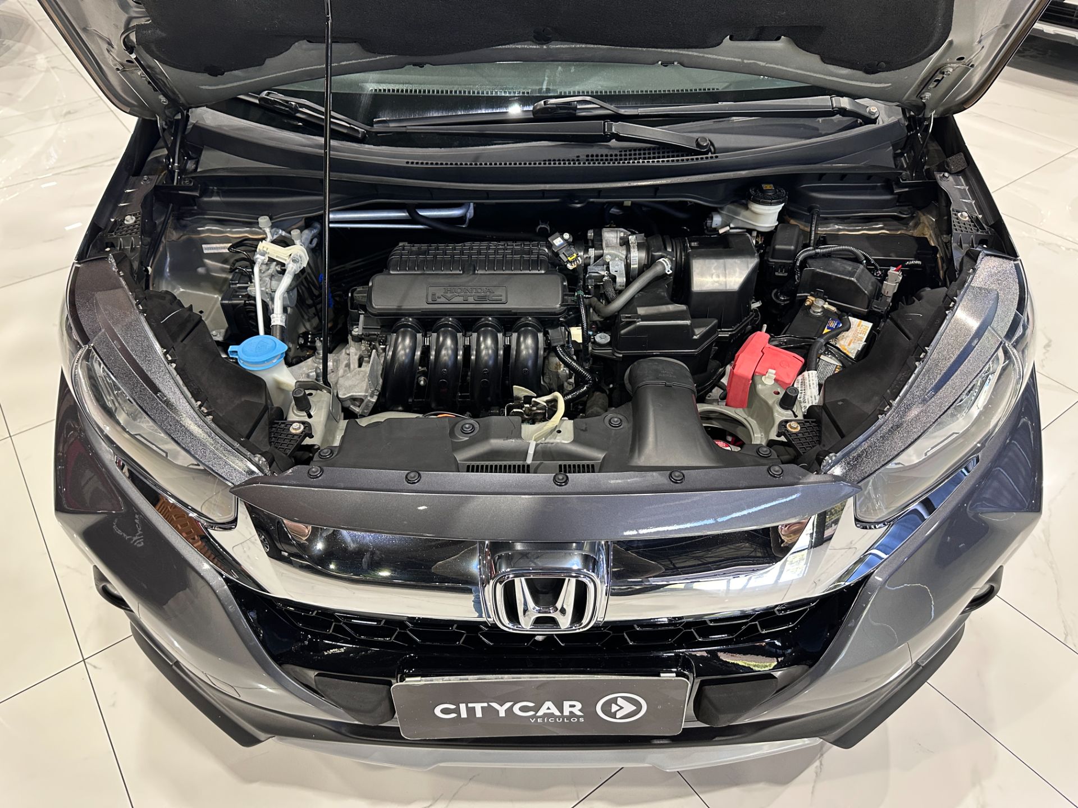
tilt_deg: -42.0
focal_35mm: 24
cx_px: 539
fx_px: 747
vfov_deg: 56.8
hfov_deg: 71.6
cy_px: 404
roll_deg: +0.5
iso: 250
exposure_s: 1/60
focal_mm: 6.86
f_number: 1.78
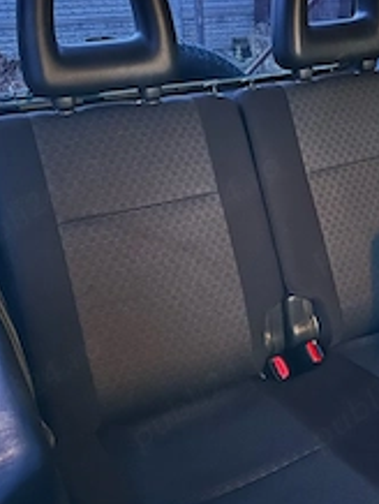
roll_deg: +1.5
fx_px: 641
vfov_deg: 42.9
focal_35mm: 44
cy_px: 240
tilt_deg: -23.5
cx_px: 252
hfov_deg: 32.7
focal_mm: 6.86
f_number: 1.78
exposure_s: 1/9
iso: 3200
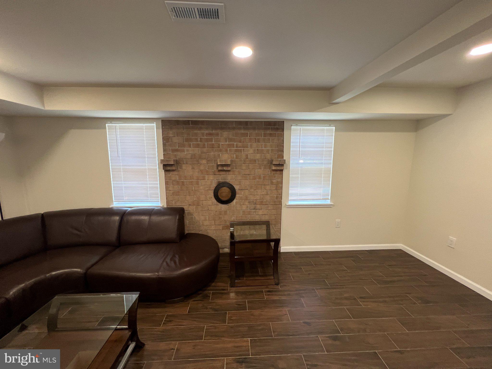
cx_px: 246
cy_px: 184
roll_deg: +0.0
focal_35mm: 13
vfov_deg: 89.9
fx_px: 185
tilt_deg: -10.1
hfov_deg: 106.2
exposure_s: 1/60
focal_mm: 1.57
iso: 125
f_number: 1.8
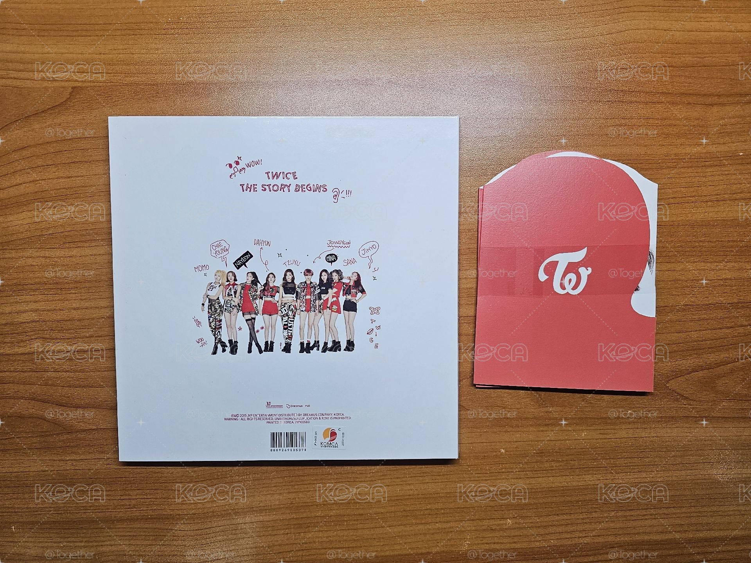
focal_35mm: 23
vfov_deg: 58.9
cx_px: 376
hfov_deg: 73.9
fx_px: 499
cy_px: 282
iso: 160
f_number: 1.7
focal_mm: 6.3
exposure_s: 1/208
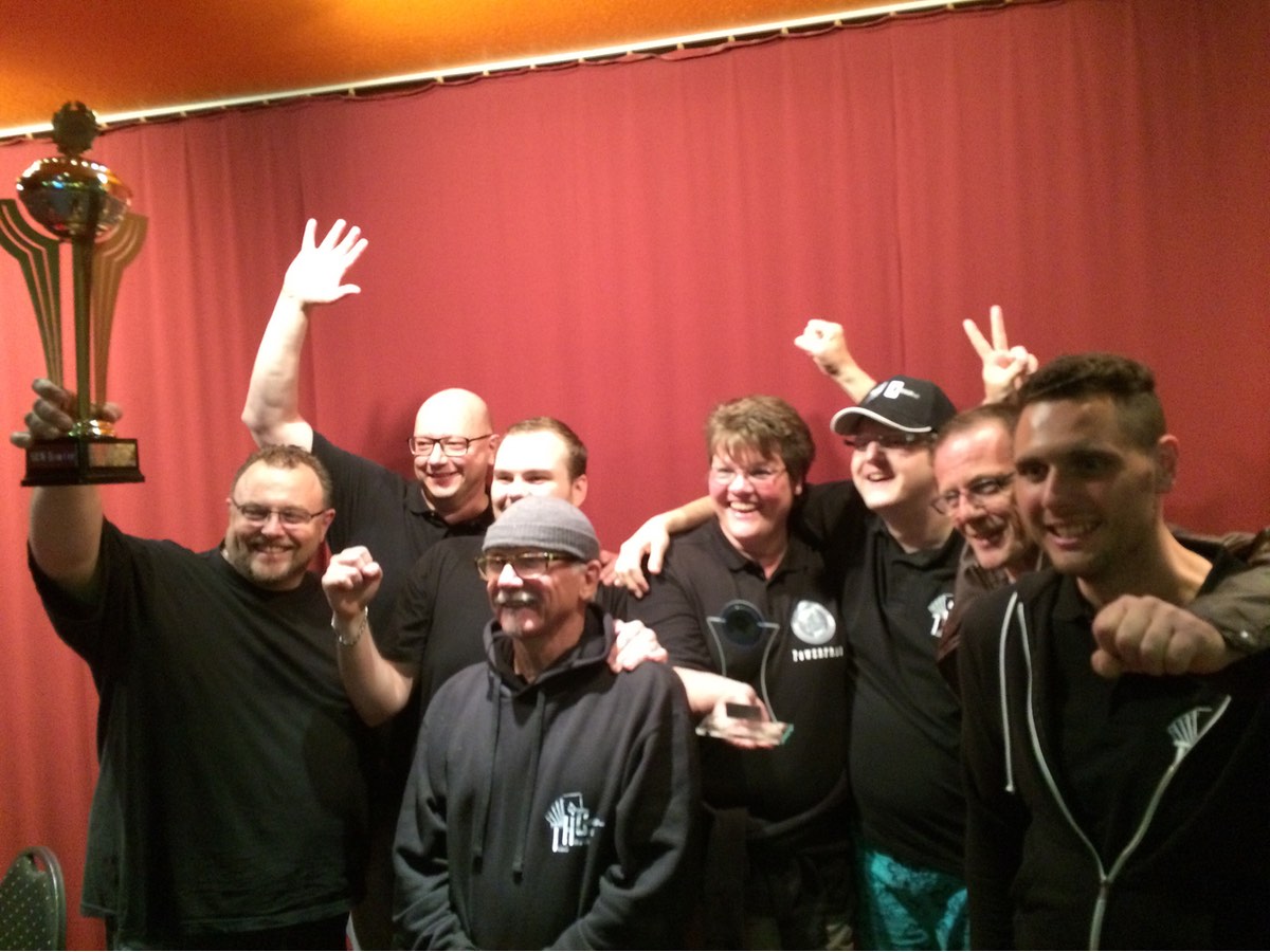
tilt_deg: -0.1
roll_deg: +1.4
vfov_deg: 48.2
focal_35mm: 29
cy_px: 476
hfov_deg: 61.7
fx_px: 1064
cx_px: 635
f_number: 2.2
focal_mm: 4.15
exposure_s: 1/17
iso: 320
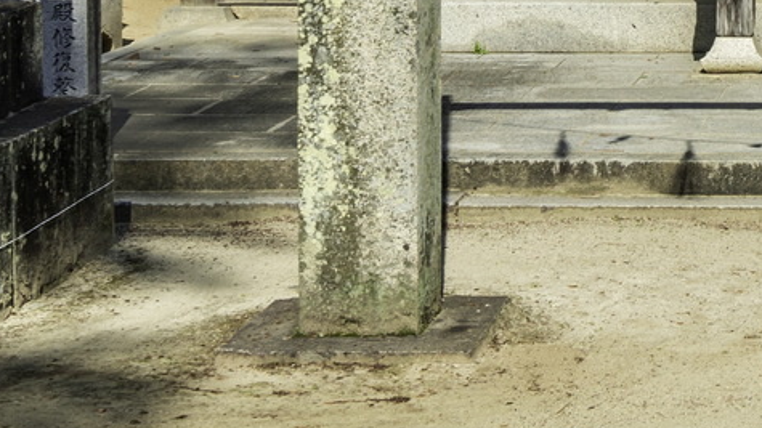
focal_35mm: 128
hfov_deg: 15.7
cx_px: 1073
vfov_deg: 8.8
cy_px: -497
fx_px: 2586
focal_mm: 29
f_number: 8
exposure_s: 1/400
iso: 160
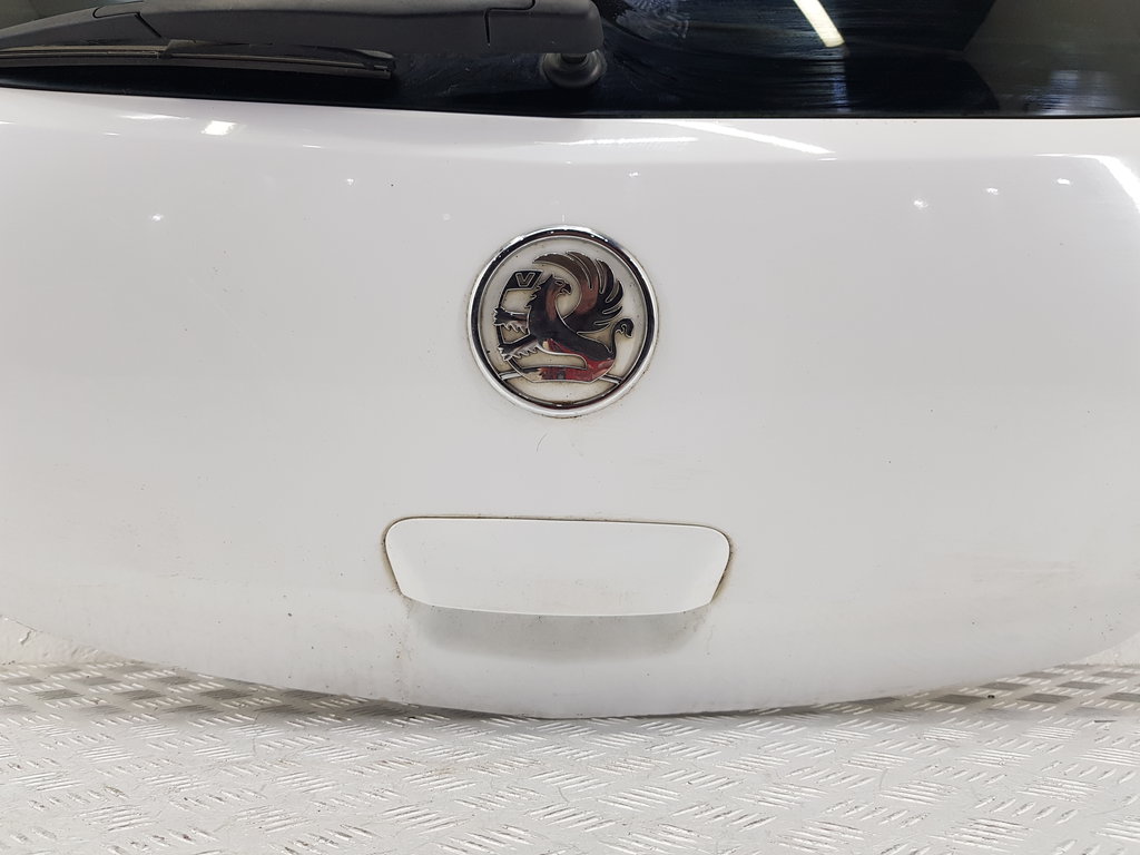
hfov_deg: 67.3
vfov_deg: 53.1
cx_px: 570
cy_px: 428
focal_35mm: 26
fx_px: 856
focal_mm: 4.2
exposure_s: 1/100
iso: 80
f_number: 1.7
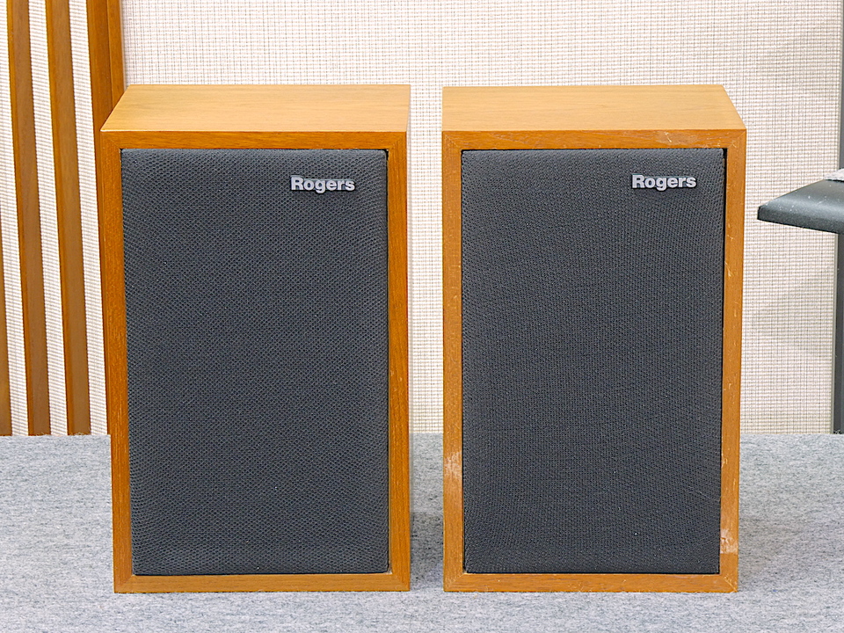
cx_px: 422
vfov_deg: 12.9
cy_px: 316
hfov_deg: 17.1
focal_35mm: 115
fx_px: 2804
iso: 100
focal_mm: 20.6
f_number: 8
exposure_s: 2.5
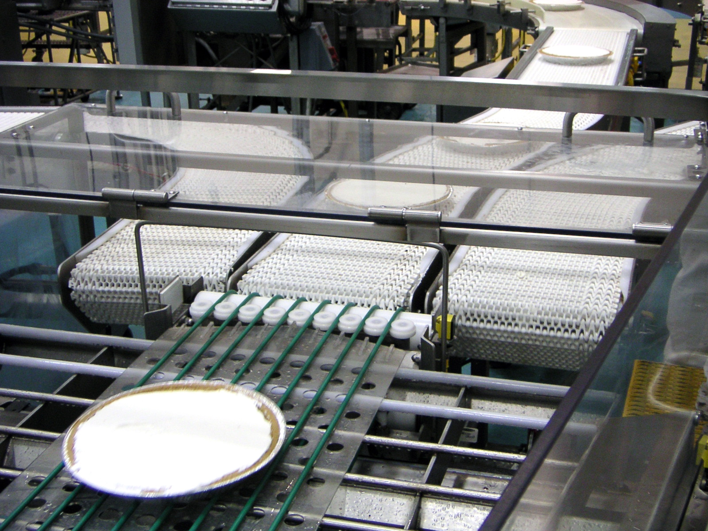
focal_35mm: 49
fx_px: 1002
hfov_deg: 38.9
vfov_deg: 29.7
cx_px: 354
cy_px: 266
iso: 125
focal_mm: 6.4
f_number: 3
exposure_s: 1/45
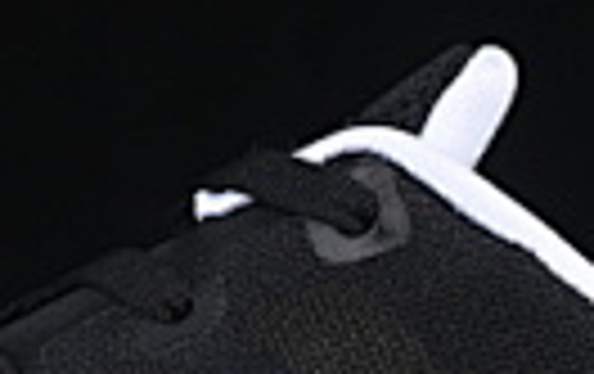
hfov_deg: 4.5
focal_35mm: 462
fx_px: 7492
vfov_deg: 2.9
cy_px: 417
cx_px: 108
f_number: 6.3
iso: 160
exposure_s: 1/60
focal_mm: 50
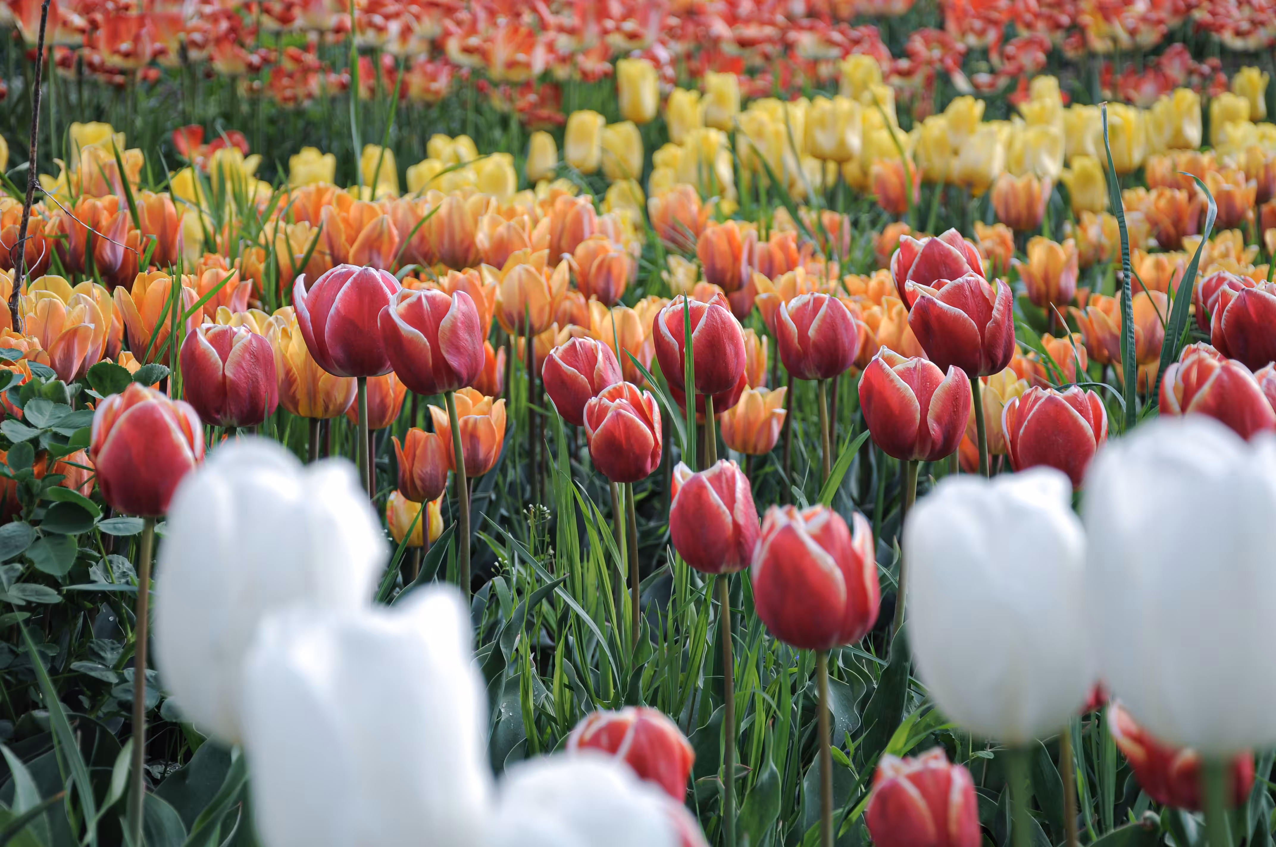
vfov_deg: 14.7
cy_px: 424
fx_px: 3292
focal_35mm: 93
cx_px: 638
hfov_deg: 21.9
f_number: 5.3
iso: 100
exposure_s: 1/200
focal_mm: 62
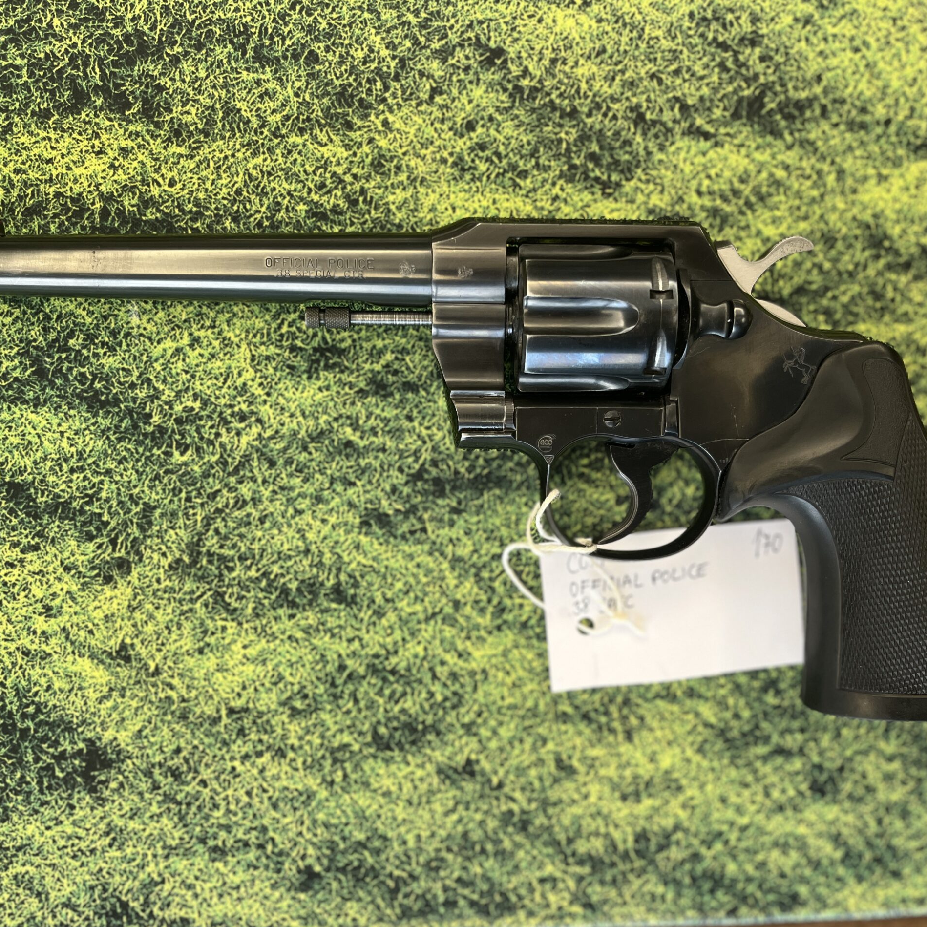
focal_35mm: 31
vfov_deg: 52.5
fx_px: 939
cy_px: 465
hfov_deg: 52.5
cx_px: 475
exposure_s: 1/50
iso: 80
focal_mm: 5.1
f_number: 1.6
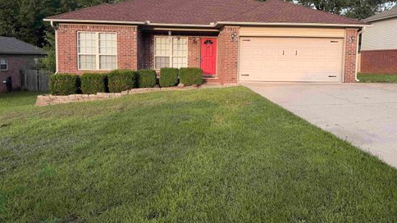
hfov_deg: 69.9
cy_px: 77
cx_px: 200
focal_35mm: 27
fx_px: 284
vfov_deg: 42.4
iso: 80
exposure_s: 1/822
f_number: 1.78
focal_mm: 6.76
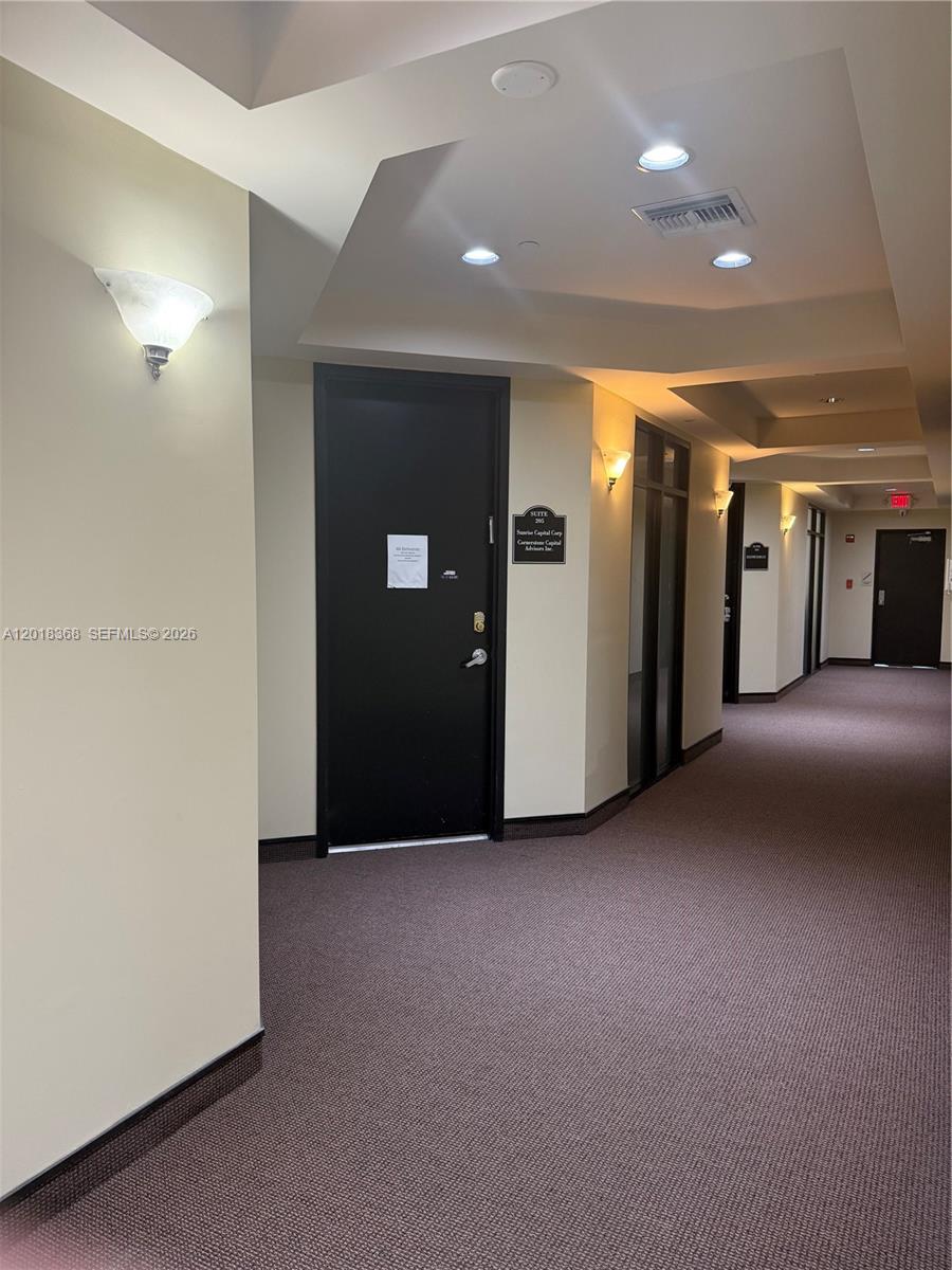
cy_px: 635
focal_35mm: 24
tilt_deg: -4.3
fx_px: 880
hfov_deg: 56.8
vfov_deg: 71.6
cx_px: 476
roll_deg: -0.5
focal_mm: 6.76
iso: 200
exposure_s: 1/60
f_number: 1.78
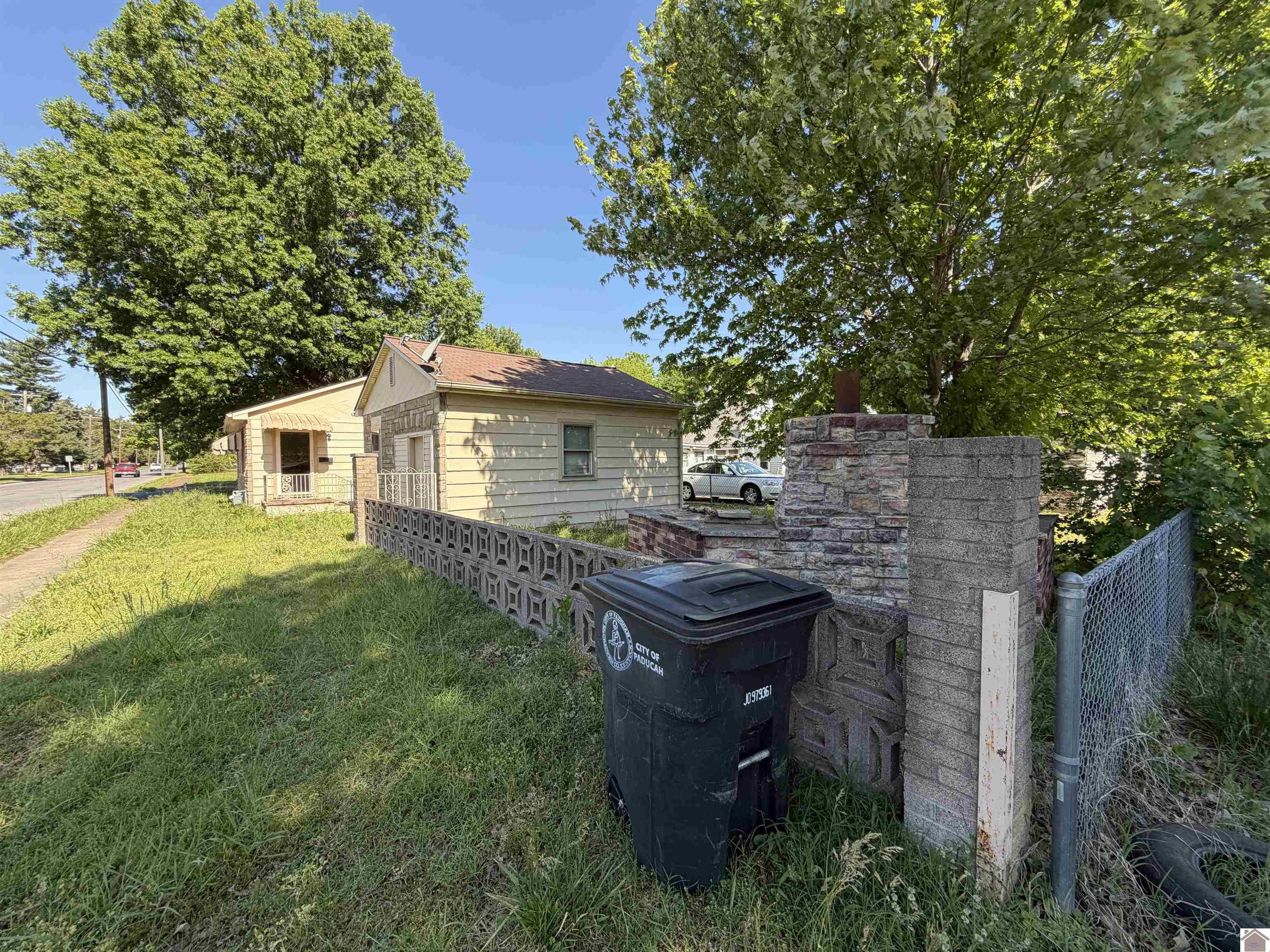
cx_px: 635
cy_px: 476
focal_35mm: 14
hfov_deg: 102.1
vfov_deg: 85.7
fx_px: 514
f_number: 2.2
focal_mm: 2.22
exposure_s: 1/416
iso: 64
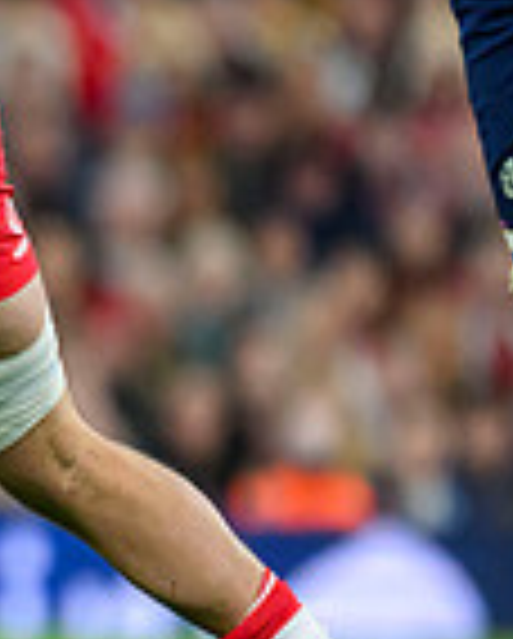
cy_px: 316
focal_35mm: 2498
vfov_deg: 0.8
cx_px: -597
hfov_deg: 0.6
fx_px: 47307
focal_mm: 560
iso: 4000
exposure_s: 1/1250
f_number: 4
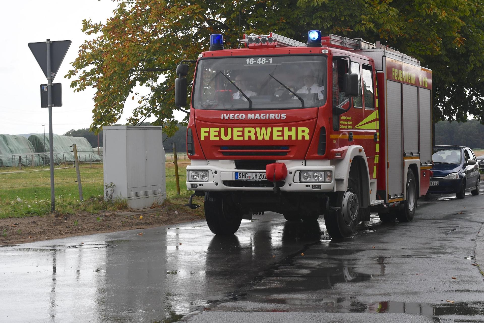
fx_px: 1170
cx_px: 242
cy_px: 162
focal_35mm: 87
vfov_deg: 15.7
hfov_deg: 23.4
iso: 800
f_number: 9
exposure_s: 1/320
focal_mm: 58
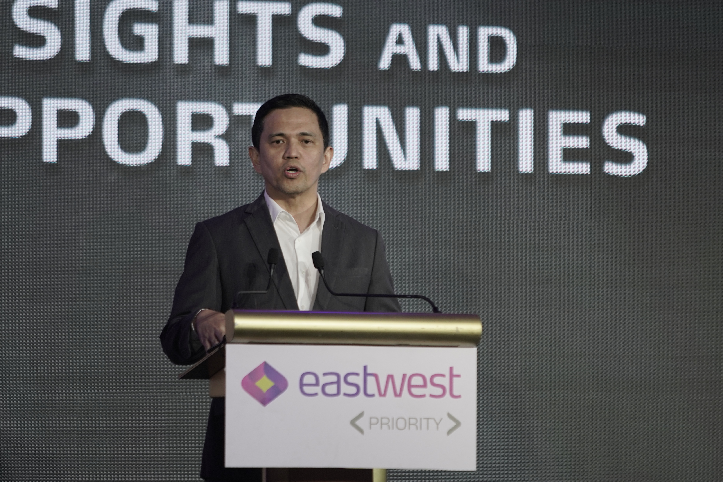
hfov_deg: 6.9
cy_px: 241
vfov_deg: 4.6
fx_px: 6025
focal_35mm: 300
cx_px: 362
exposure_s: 1/400
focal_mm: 200
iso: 400
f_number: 2.8
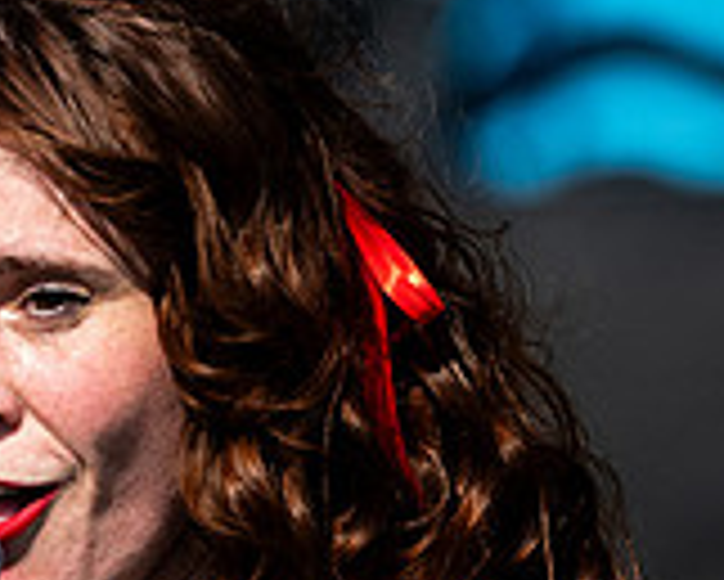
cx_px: -63
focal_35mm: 976
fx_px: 20926
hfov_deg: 2.0
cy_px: 536
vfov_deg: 1.6
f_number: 4
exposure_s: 1/5000
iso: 200
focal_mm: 200
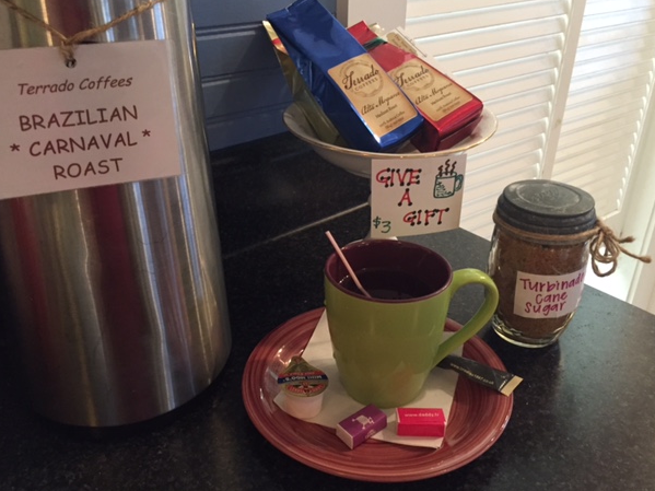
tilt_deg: -28.6
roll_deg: +2.1
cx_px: 314
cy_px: 242
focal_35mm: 31
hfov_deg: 58.3
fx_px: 586
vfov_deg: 45.4
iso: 250
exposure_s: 1/15
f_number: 2.2
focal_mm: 4.15
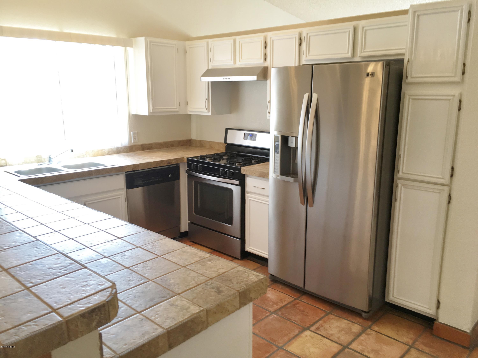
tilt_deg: -11.7
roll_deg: -1.6
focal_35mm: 29
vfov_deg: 48.2
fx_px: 400
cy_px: 179
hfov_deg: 61.7
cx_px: 239
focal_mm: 4.15
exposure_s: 1/30
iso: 32
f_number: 2.2
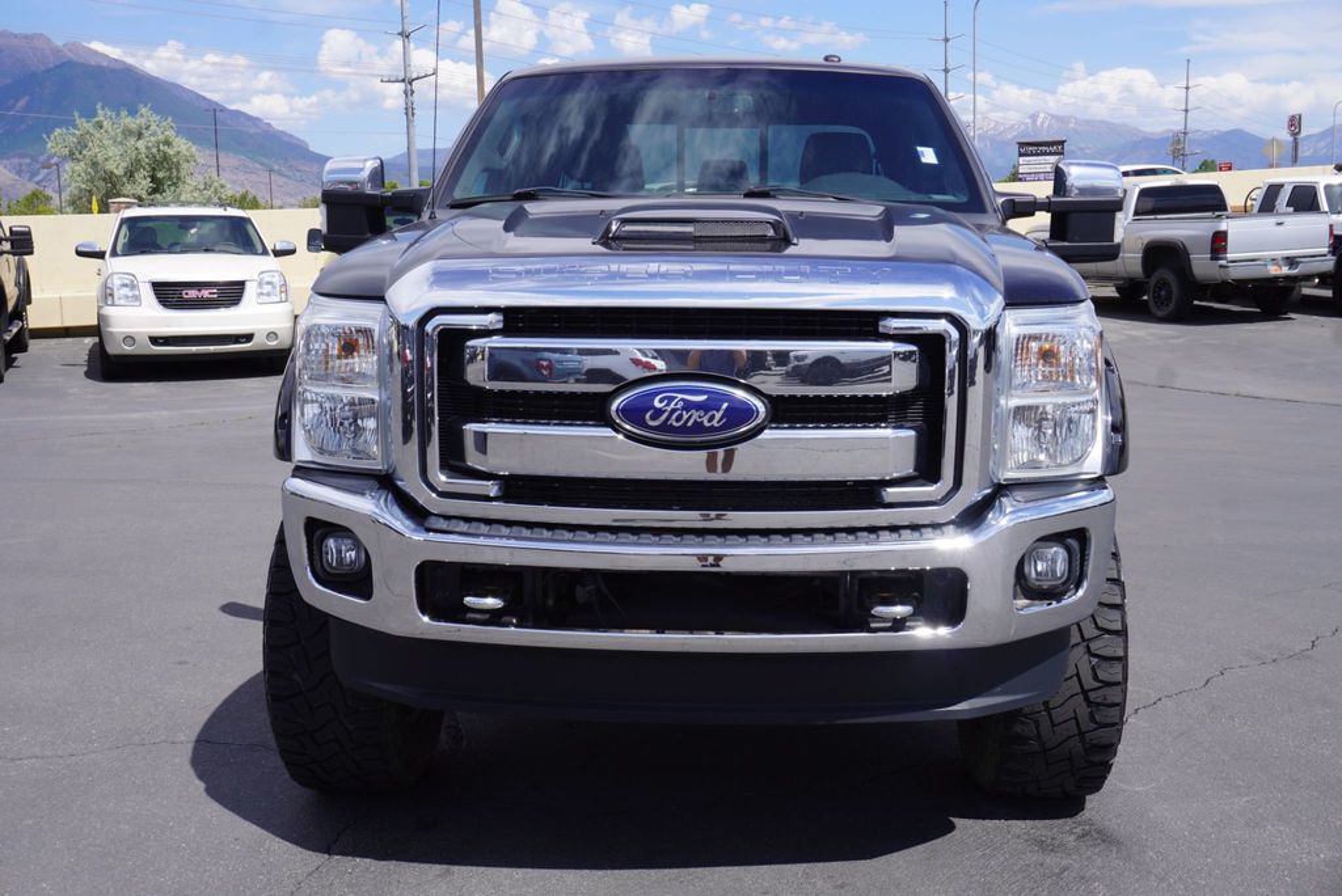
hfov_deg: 51.3
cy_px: 448
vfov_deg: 35.5
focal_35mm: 38
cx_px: 671
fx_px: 1399
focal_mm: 25
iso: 100
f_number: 11
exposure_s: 1/125
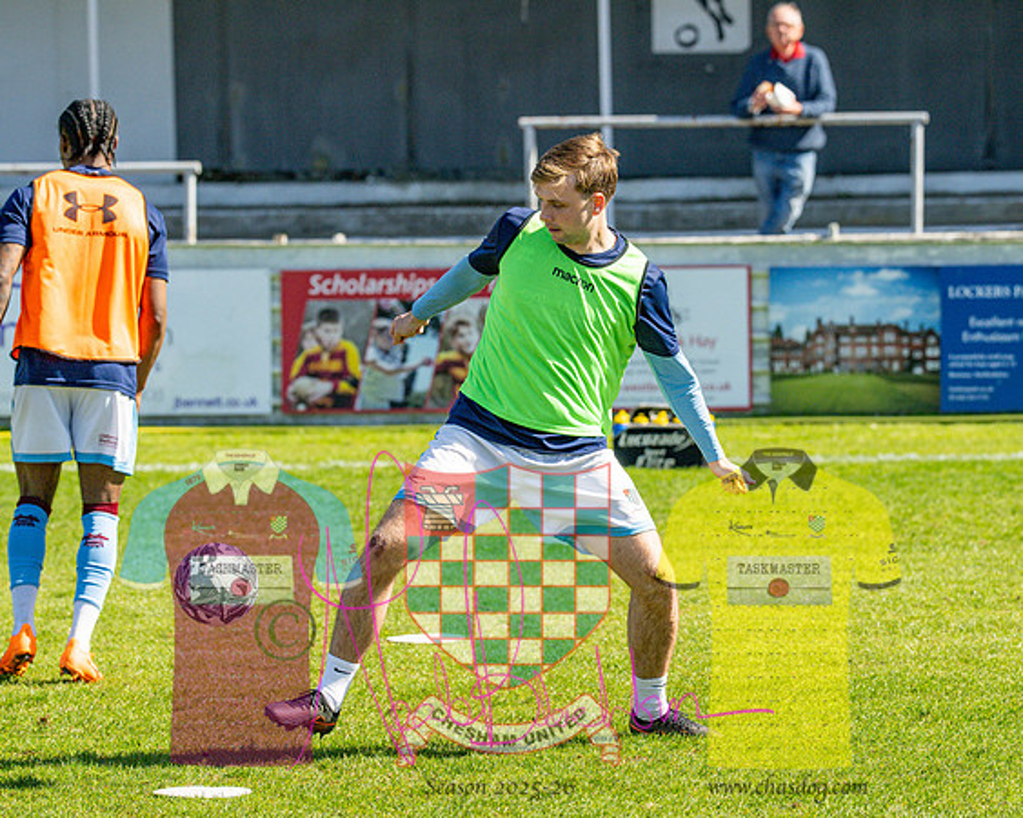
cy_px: 409
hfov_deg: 8.5
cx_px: 523
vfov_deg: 6.8
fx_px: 6888
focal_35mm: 228
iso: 400
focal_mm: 135
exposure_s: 1/4000
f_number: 4
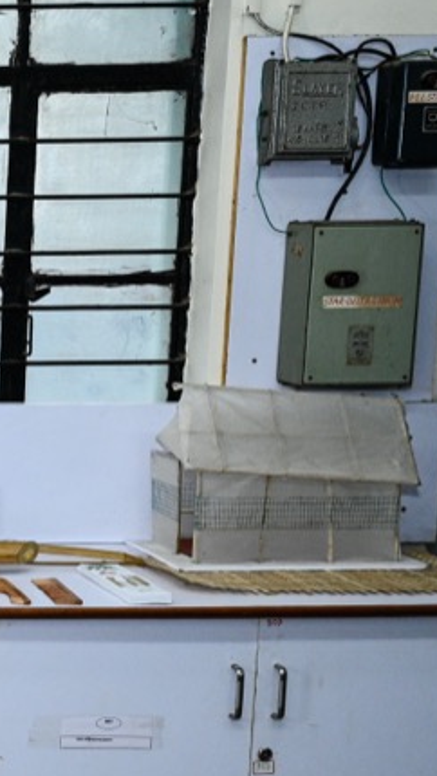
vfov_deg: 27.3
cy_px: 437
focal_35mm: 77
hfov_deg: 12.8
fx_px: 1595
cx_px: -536
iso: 2000
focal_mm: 26.5
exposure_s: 1/160
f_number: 7.1
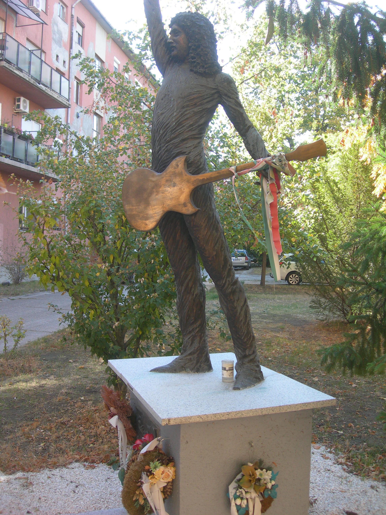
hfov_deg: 37.7
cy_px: 258
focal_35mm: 38
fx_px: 565
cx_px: 193
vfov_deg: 49.0
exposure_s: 1/108
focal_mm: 7.8
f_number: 2.8
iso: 50
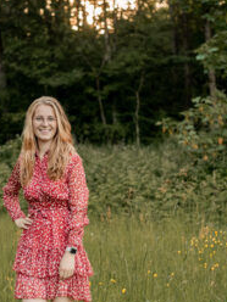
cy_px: 166
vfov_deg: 20.9
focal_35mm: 94
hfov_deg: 15.6
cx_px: 52
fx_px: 822
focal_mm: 50
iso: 640
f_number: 2.5
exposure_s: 1/800
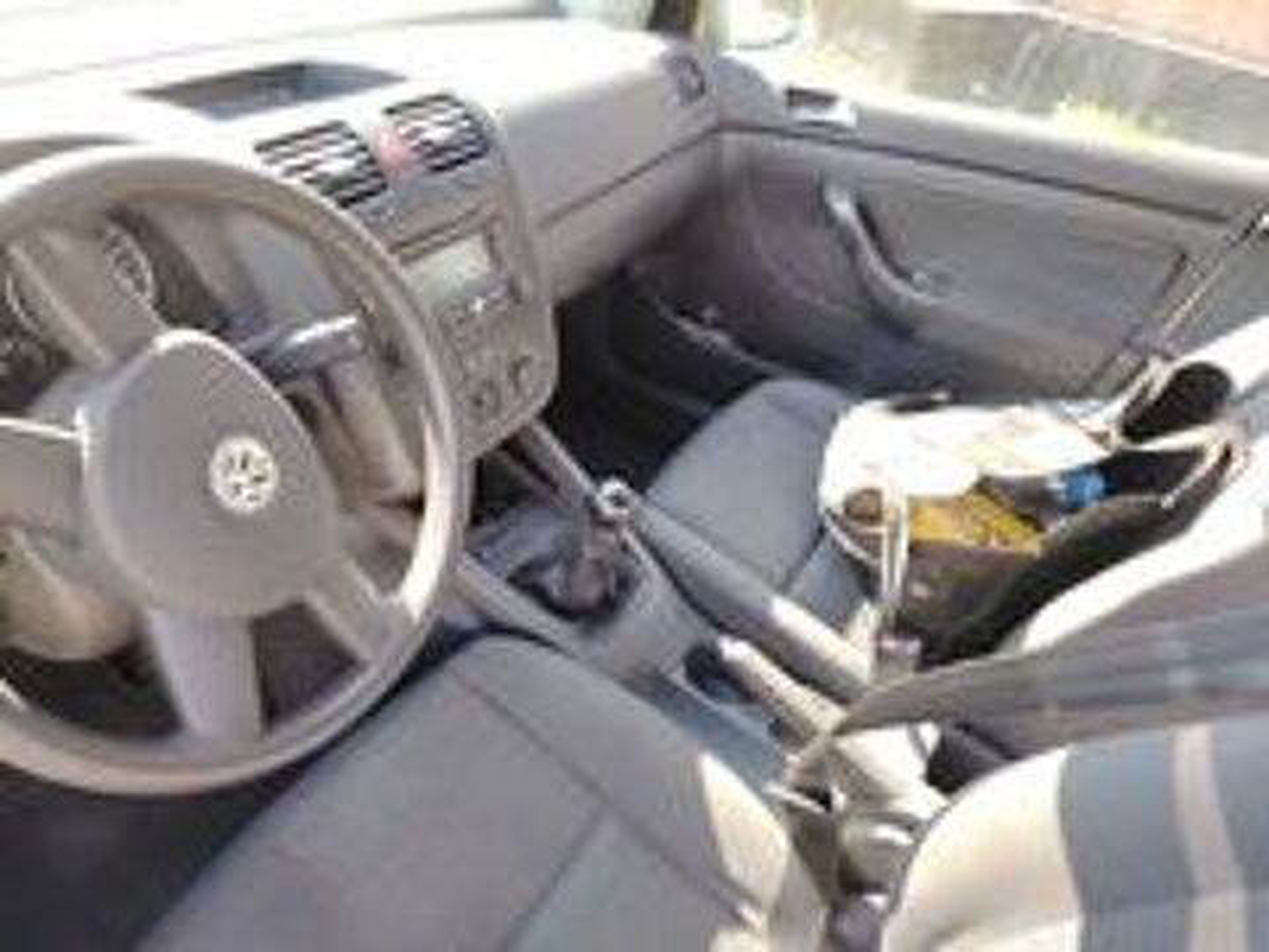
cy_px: 476
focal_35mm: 24
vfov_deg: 56.8
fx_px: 880
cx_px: 634
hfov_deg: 71.6
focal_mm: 5.25
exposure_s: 1/100
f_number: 1.75
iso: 309
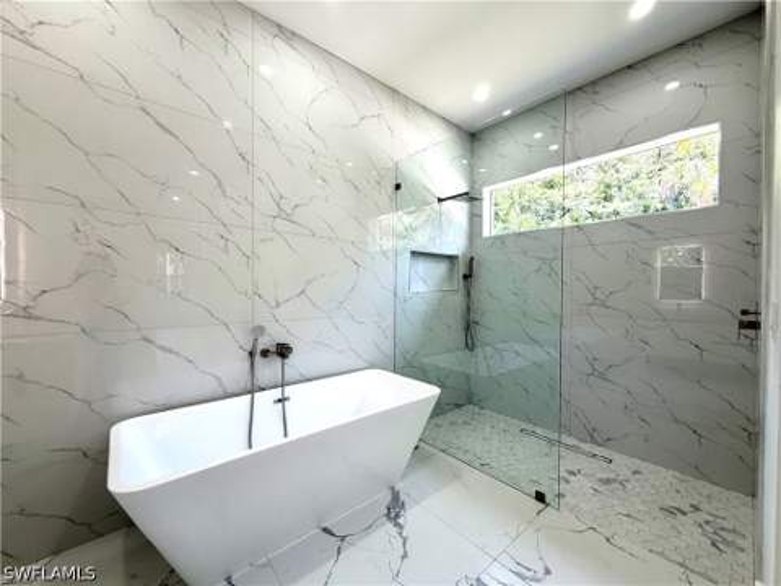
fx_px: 316
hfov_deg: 102.1
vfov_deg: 85.7
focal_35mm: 14
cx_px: 390
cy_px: 293
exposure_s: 1/120
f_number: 2.2
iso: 80
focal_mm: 2.22
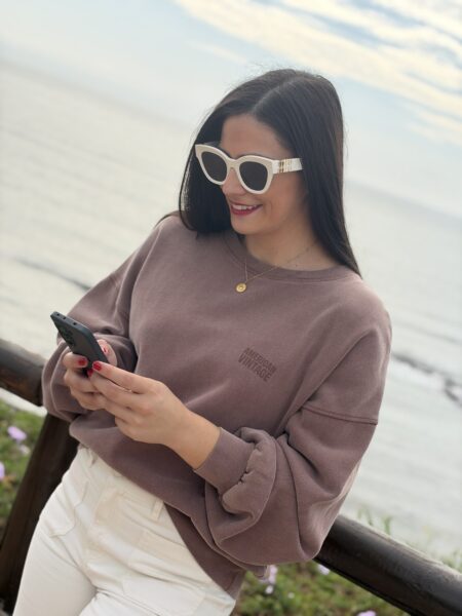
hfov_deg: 30.3
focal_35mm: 48
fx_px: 854
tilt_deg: -10.3
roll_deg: -19.1
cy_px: 308
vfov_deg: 39.7
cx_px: 231
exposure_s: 1/3279
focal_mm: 6.93
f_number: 1.8
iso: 80
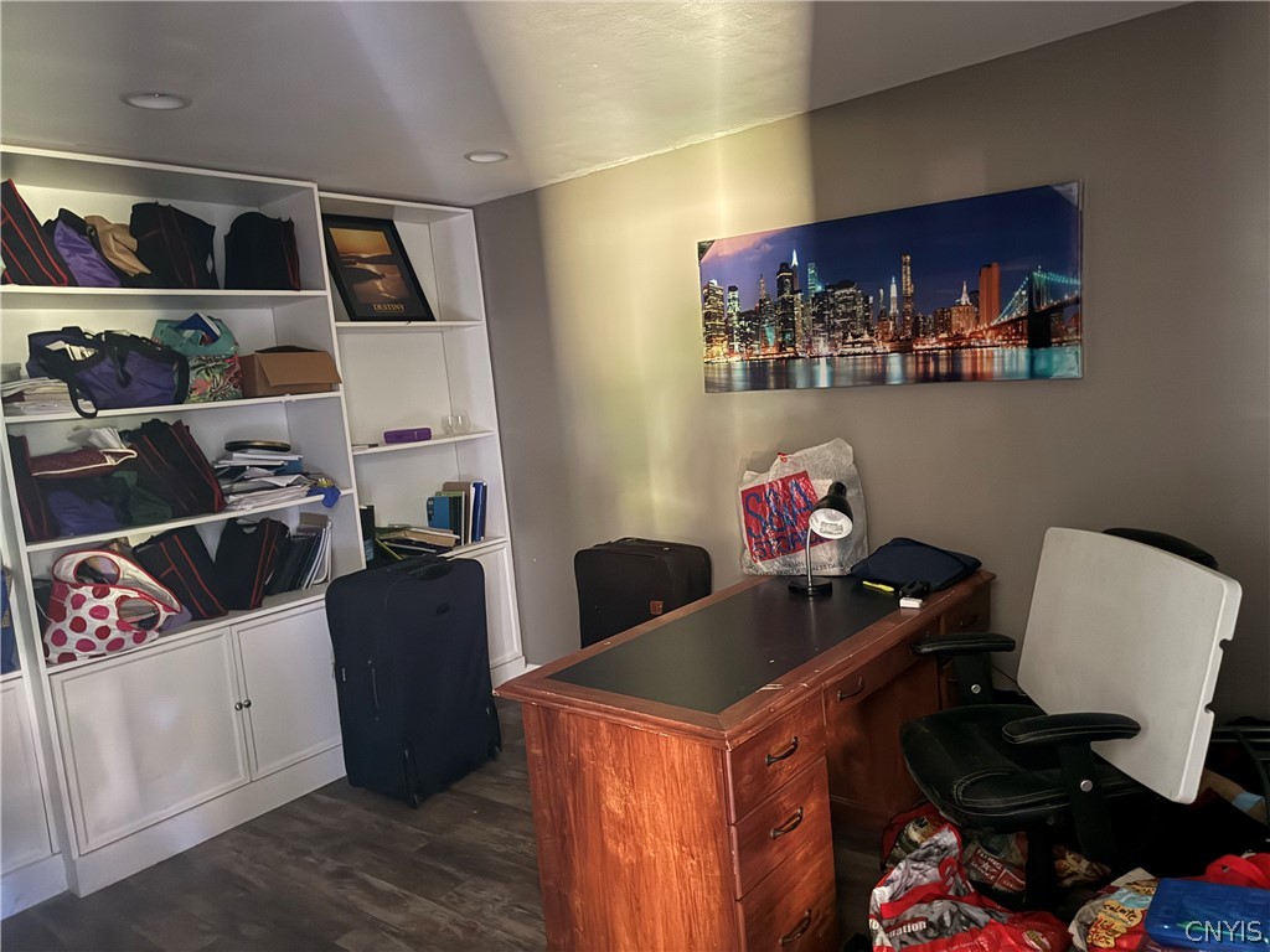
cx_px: 635
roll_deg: +4.2
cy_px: 476
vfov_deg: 56.8
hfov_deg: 71.6
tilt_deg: -7.4
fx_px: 881
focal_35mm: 24
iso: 3200
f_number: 1.78
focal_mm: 6.76
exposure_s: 1/9
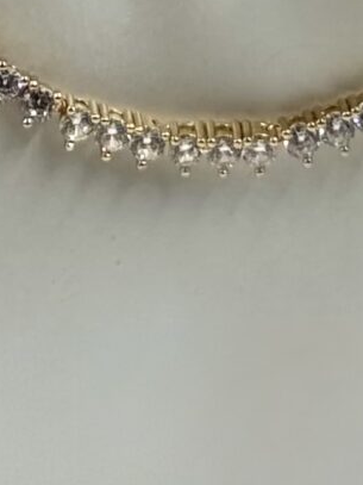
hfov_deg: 4.9
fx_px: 4225
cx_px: 70
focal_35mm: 302
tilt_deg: -18.7
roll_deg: +3.2
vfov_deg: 6.4
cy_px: -506
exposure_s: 1/900
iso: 64
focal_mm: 6.76
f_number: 1.78
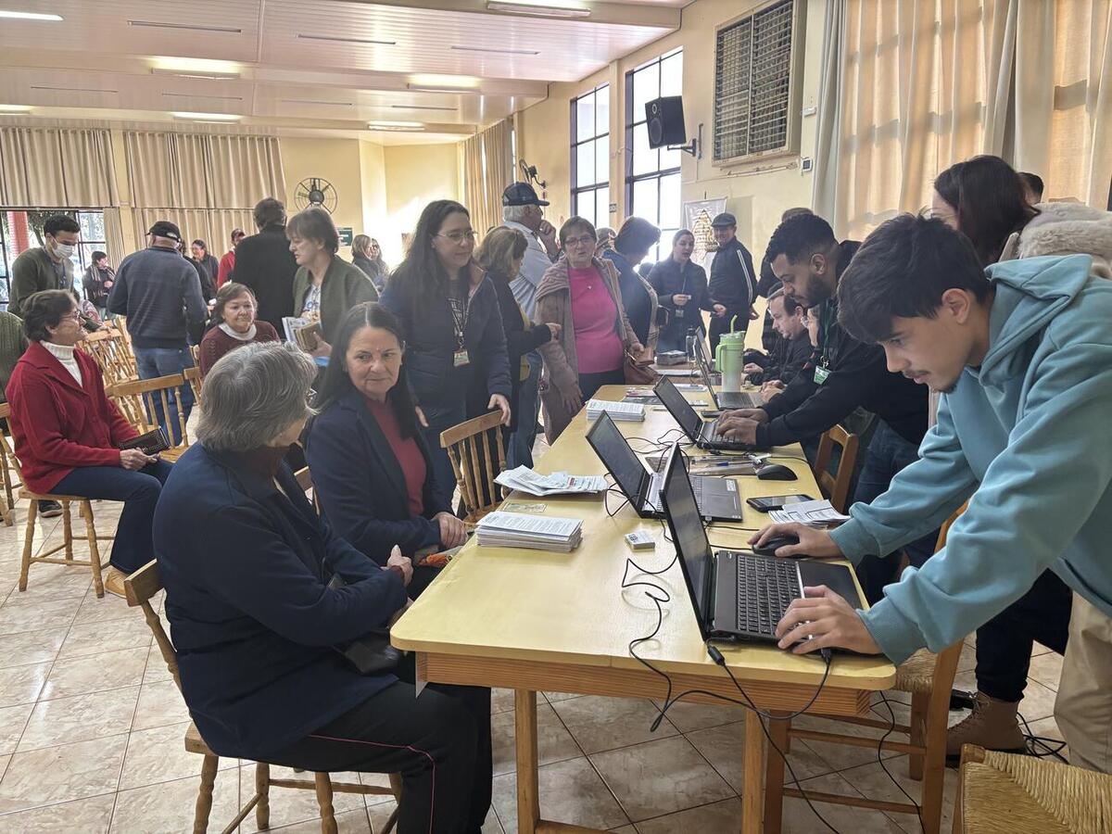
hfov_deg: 67.3
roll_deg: +0.1
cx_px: 556
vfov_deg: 53.1
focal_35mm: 26
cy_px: 417
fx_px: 835
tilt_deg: -10.7
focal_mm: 5.96
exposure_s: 1/60
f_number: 1.6
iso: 200
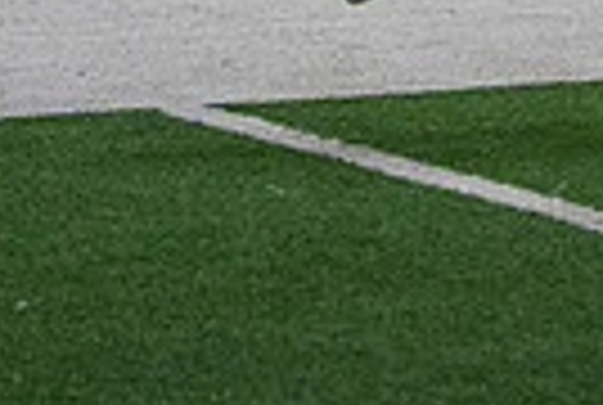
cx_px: 1026
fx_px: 5070
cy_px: -443
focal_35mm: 302
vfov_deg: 4.5
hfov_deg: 6.7
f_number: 2.8
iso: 5000
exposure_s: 1/1250
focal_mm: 70
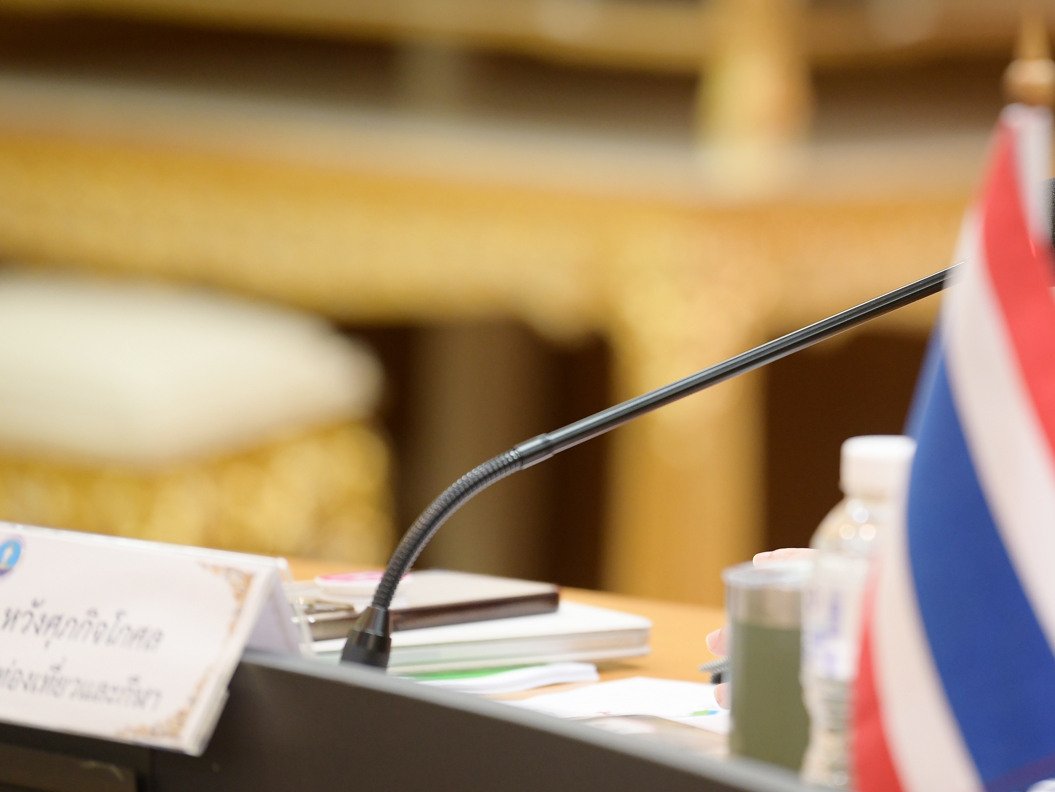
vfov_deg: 4.4
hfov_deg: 5.9
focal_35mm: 337
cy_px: 220
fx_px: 10271
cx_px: 954
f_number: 2.8
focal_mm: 175
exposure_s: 1/100
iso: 1000
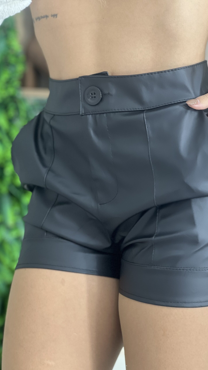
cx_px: 131
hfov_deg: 14.4
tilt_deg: +0.8
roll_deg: -1.8
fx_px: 824
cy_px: 185
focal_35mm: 84
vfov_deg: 25.3
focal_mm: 9
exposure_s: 1/40
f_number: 2.8
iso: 250
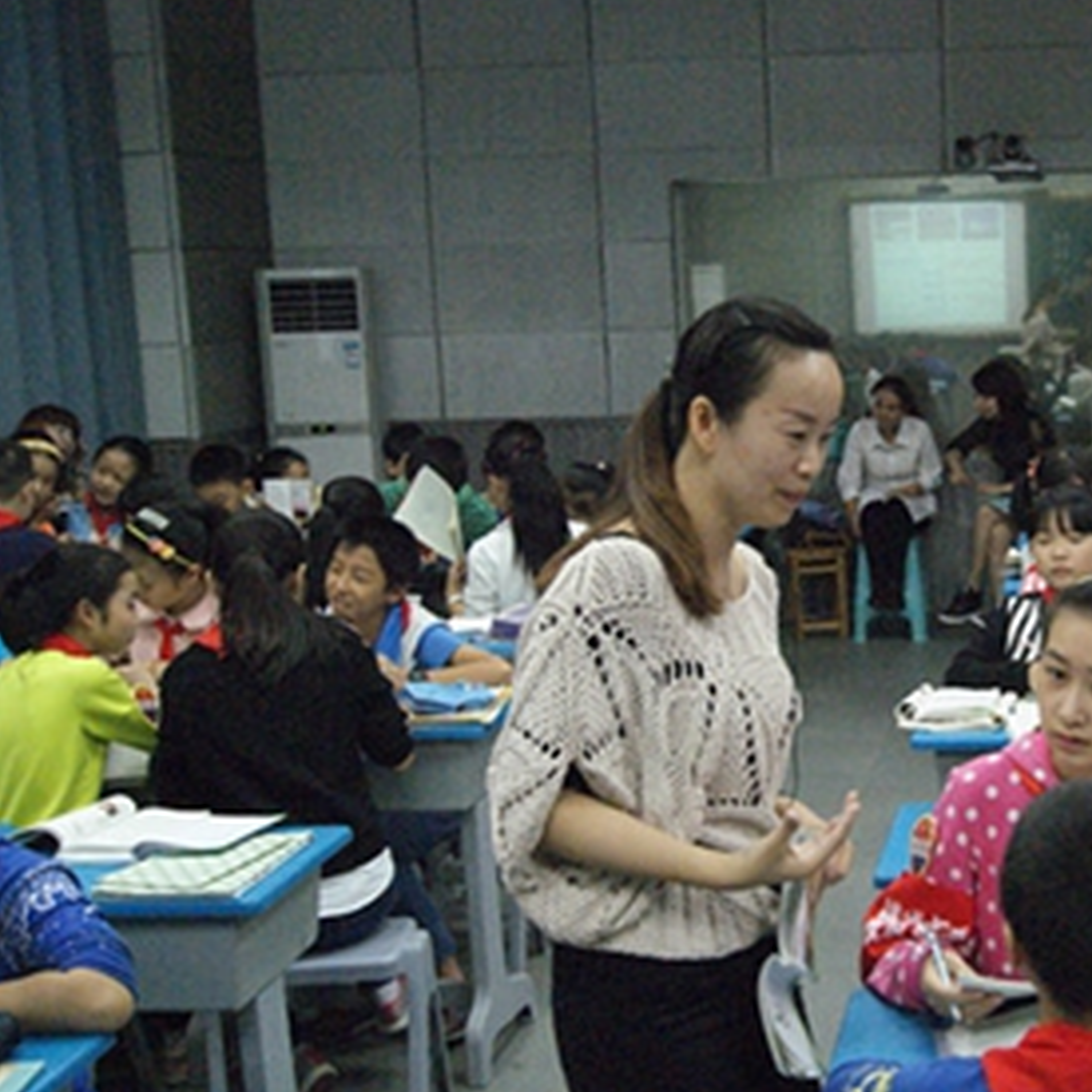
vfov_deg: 33.4
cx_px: 989
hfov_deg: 31.8
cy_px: 608
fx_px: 1820
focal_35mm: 51
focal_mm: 22
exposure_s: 1/60
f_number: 6.3
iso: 3200
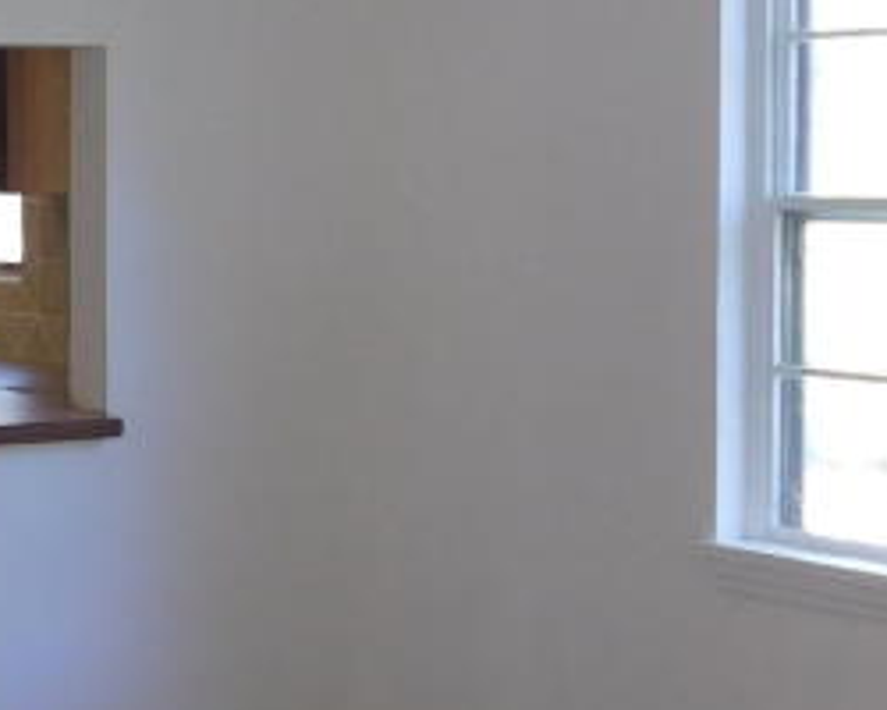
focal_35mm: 92
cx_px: -106
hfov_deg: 19.8
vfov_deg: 16.7
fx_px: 2415
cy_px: 248
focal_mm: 4
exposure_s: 1/30
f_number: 3
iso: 125
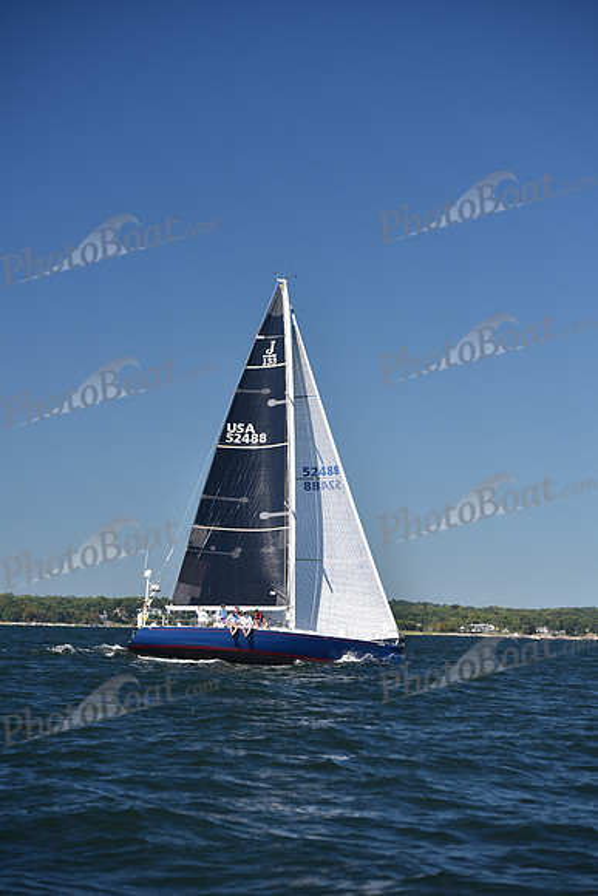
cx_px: 299
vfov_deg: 18.6
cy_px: 448
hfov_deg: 12.5
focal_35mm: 110
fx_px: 2739
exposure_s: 1/800
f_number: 4
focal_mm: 110
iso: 200
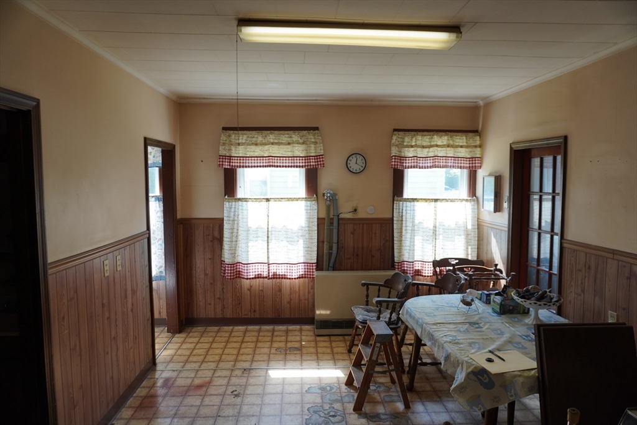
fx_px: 425
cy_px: 212
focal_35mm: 24
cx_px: 318
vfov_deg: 53.2
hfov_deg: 73.7
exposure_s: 1/60
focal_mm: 16
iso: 100
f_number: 4
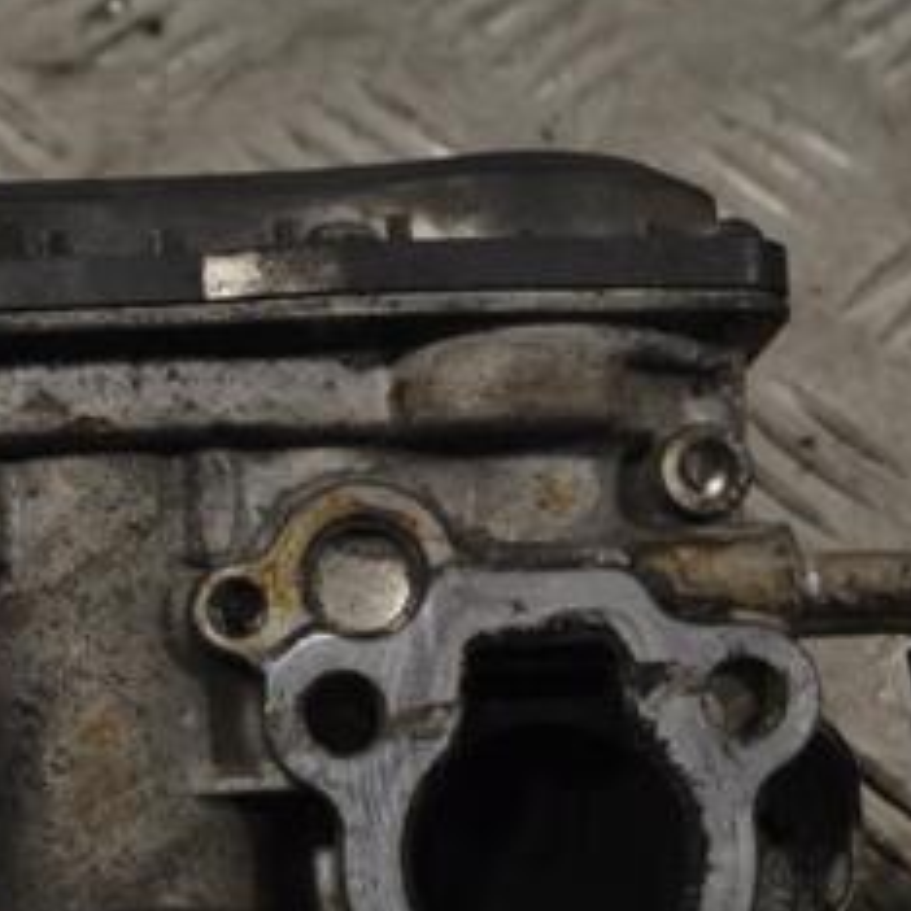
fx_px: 2918
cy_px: 603
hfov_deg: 17.7
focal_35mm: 98
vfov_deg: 17.7
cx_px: 308
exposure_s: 1/125
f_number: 5.6
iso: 320
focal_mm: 30
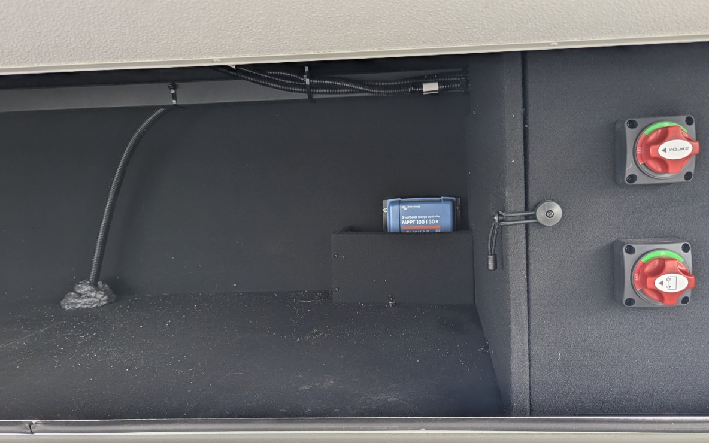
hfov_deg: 62.7
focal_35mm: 30
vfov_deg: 41.8
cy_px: 242
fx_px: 580
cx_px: 394
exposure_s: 1/169
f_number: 1.85
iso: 46
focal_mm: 6.81
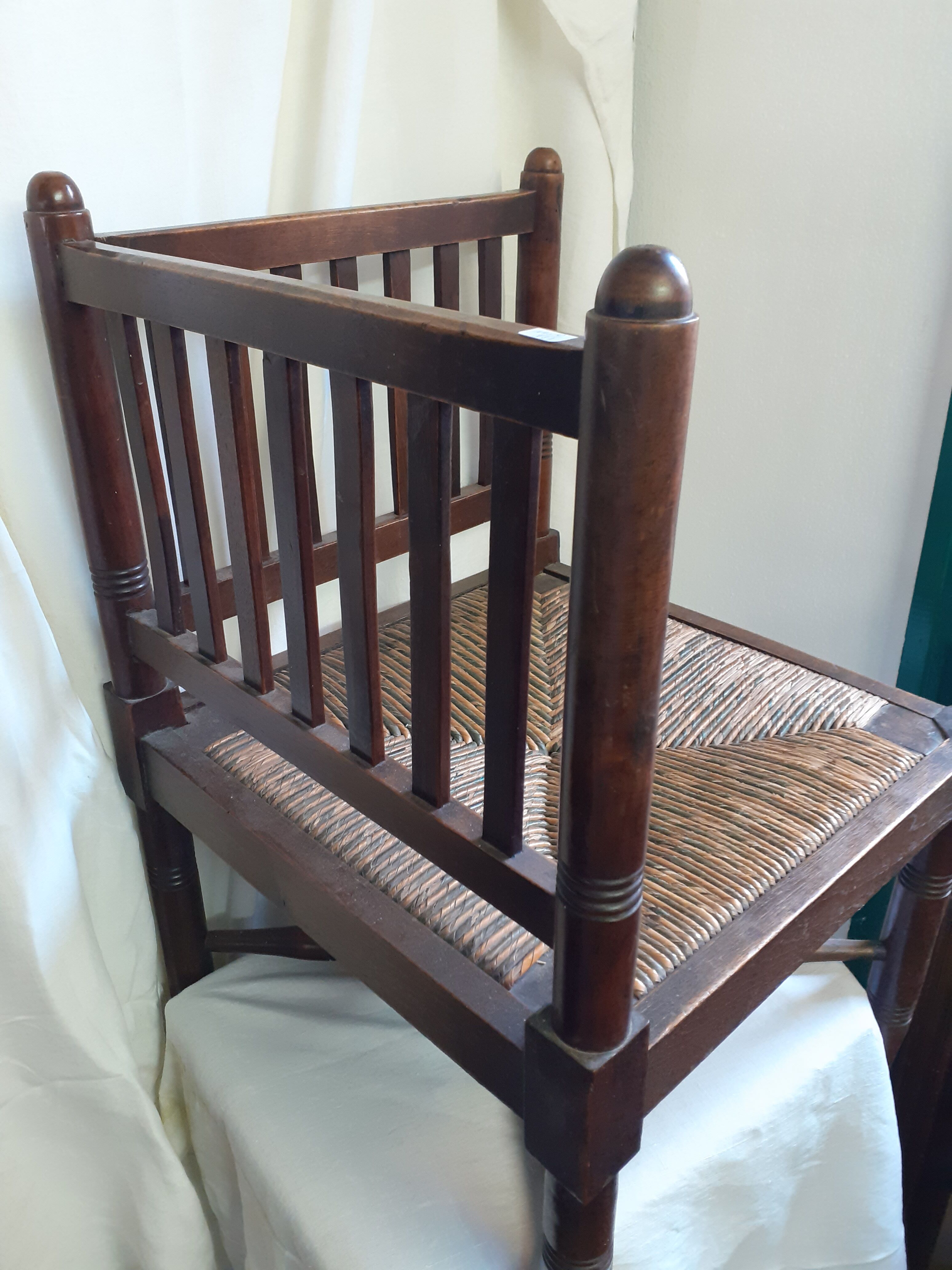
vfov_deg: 65.3
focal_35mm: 27
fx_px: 990
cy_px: 635
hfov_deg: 51.4
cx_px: 476
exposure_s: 1/50
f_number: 1.9
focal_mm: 3.6
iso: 160
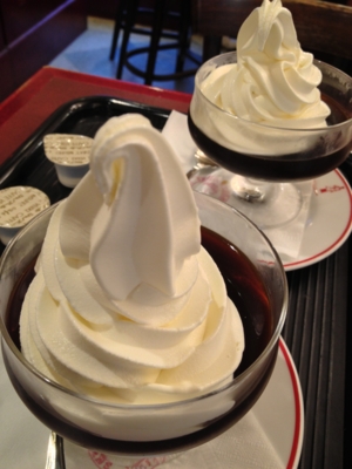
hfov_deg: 40.7
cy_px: 234
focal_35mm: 35
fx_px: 475
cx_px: 176
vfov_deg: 52.6
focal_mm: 4.28
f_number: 2.4
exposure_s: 1/20
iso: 80
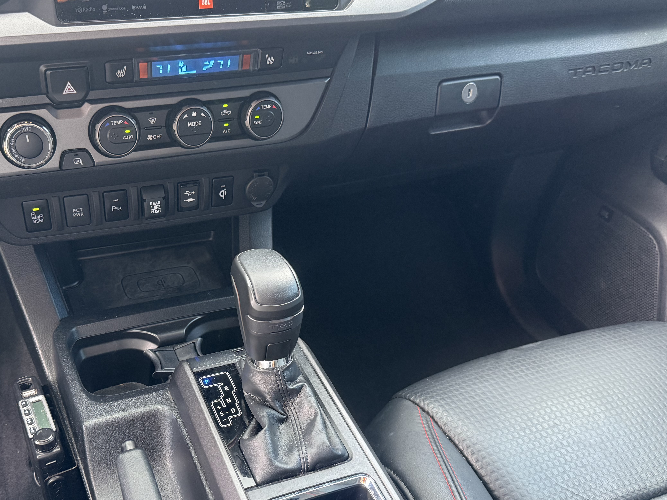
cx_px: 243
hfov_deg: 54.6
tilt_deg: -36.3
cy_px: 303
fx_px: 636
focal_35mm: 33
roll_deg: -4.9
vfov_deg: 42.7
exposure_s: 1/60
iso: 250
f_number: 1.78
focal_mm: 6.76
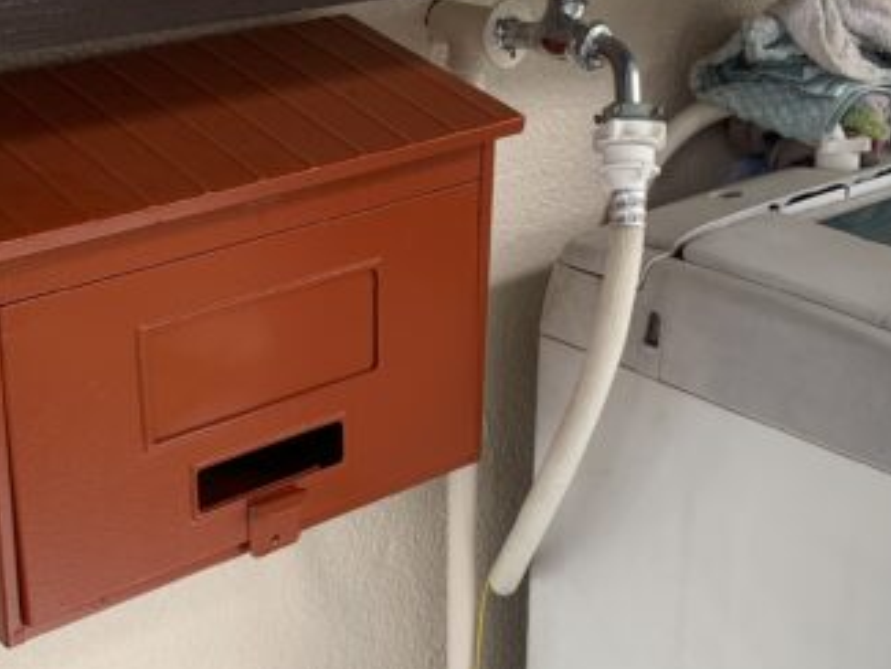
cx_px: 345
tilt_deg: -20.5
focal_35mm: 64
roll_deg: +1.3
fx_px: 1648
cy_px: 392
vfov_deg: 22.9
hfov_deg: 30.2
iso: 25
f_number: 1.8
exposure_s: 1/180
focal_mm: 4.25
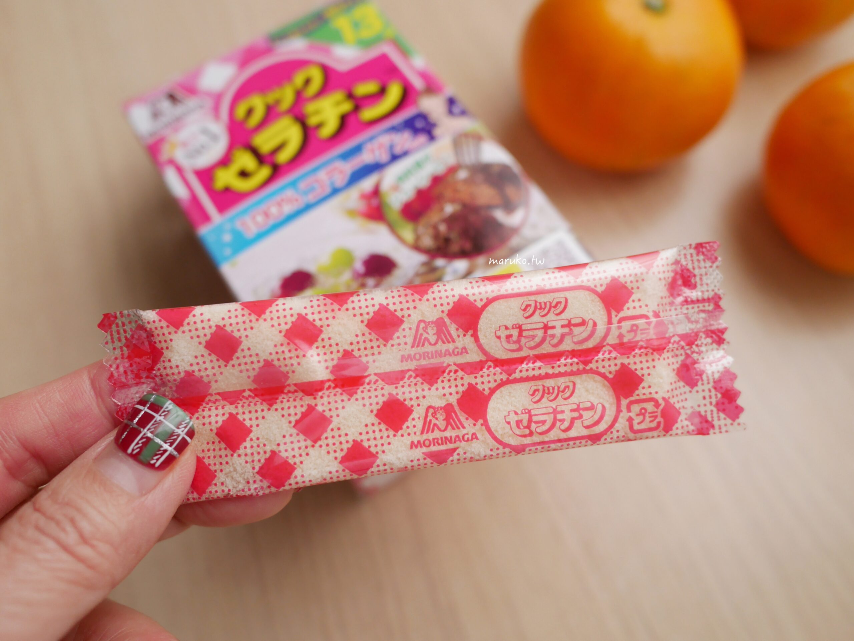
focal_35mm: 30
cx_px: 427
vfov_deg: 46.8
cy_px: 320
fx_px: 740
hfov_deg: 59.9
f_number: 2.8
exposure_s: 1/60
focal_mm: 15
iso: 640
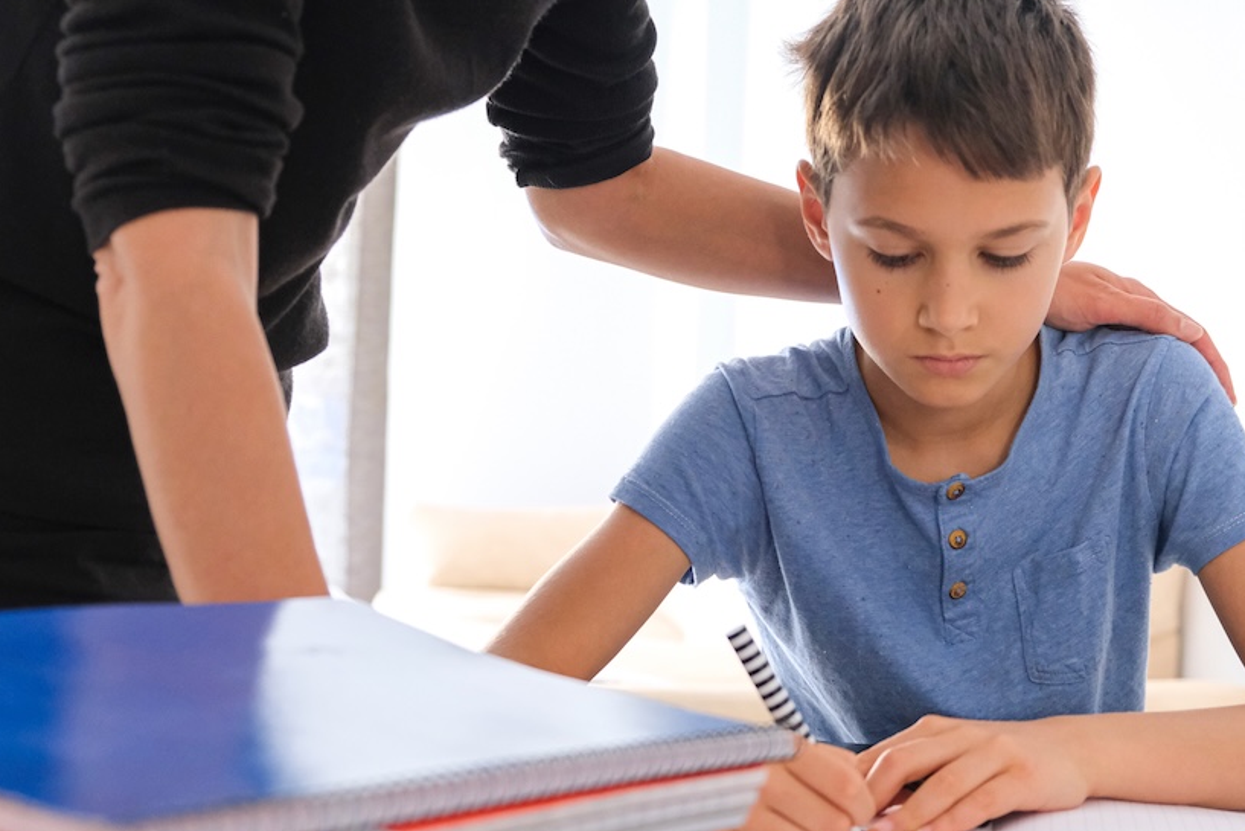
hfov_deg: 33.4
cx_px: 678
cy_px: 484
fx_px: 2075
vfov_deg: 22.6
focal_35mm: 60
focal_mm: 32.9
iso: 3200
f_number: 3.6
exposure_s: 1/20
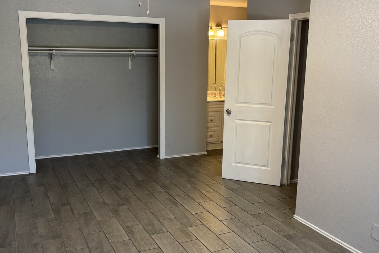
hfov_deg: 51.9
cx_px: 186
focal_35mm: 37
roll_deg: -1.7
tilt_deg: -10.4
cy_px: 136
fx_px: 390
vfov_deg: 35.9
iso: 125
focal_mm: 5.96
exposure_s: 1/60
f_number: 1.6
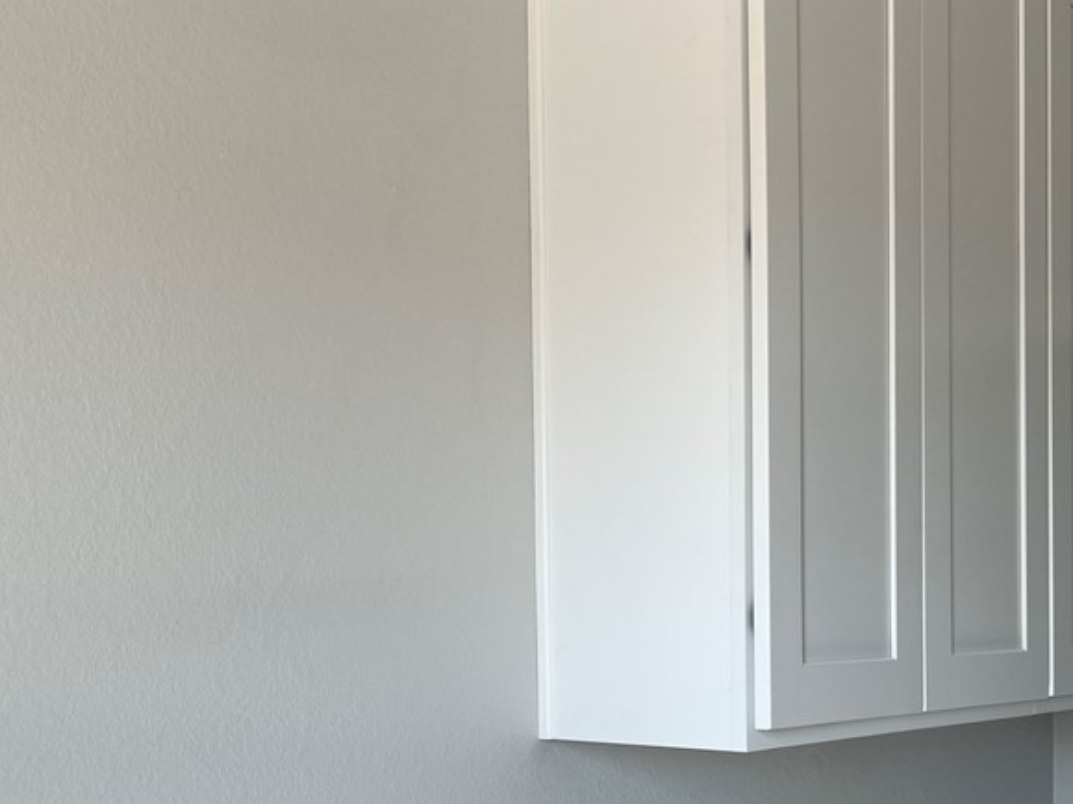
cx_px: 452
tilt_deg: -1.3
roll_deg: +1.1
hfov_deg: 41.1
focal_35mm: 46
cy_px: 667
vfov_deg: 30.6
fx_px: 1426
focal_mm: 5.7
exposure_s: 1/161
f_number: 1.5
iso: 40
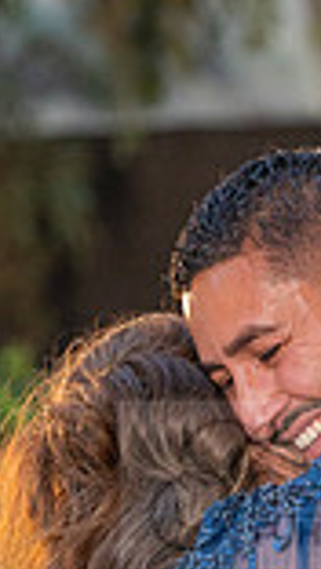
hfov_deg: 4.0
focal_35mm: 303
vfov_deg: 7.1
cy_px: 485
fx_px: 4575
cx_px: 430
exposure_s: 1/200
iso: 1600
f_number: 4
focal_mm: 100
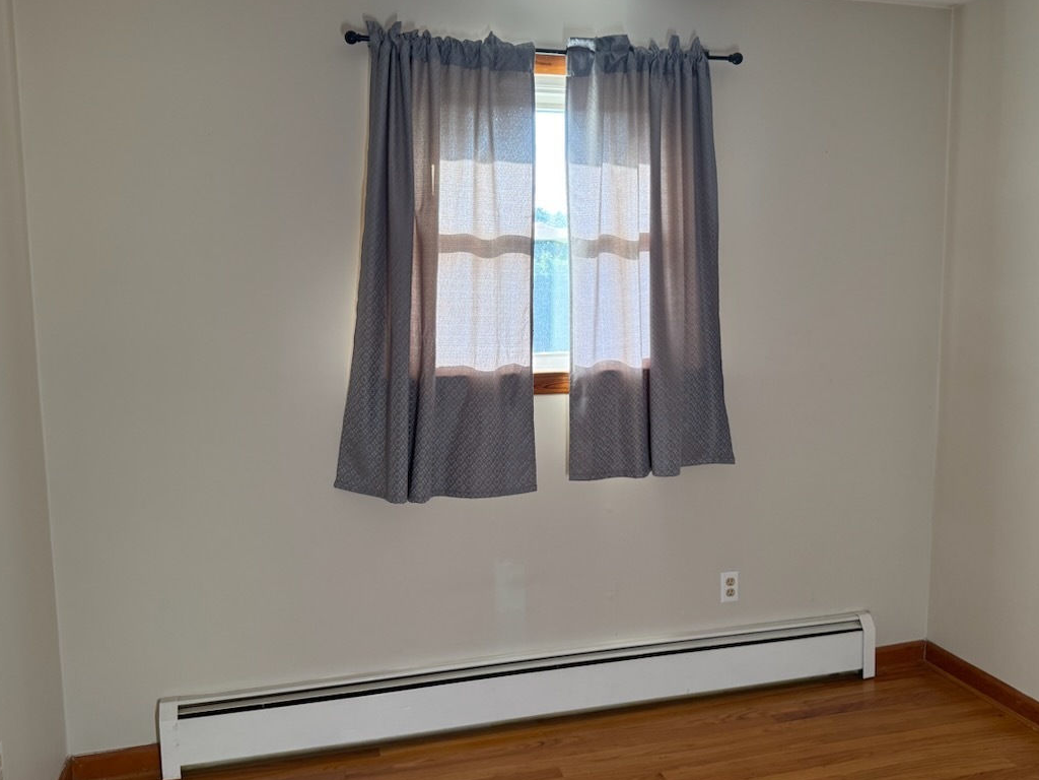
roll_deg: +0.6
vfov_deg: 46.8
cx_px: 538
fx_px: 900
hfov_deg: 59.9
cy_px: 379
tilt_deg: -7.2
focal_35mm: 30
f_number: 1.78
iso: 200
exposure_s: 1/129
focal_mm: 6.76
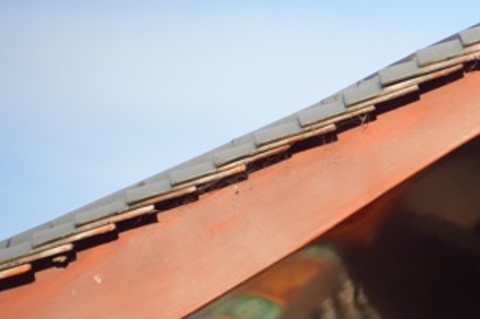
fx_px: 3117
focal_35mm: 234
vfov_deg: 5.8
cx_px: 737
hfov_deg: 8.6
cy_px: 382
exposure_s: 1/640
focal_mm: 74
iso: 100
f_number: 3.2
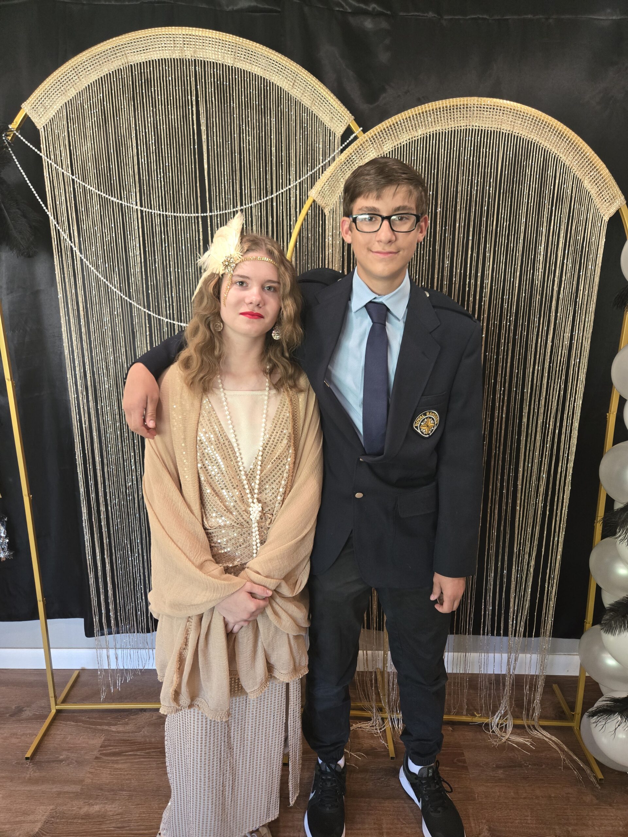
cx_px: 314
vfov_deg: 73.9
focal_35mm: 23
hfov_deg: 58.9
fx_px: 556
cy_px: 418
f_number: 1.8
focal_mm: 5.4
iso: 640
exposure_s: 1/60
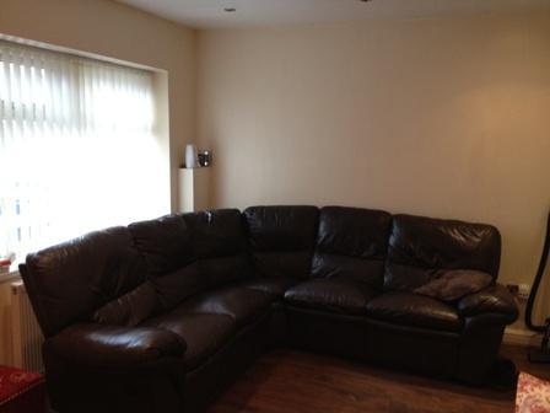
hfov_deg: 52.6
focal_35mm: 35
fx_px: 556
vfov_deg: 40.7
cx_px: 275
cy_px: 206
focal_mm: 4.28
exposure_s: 1/20
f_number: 2.4
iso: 200
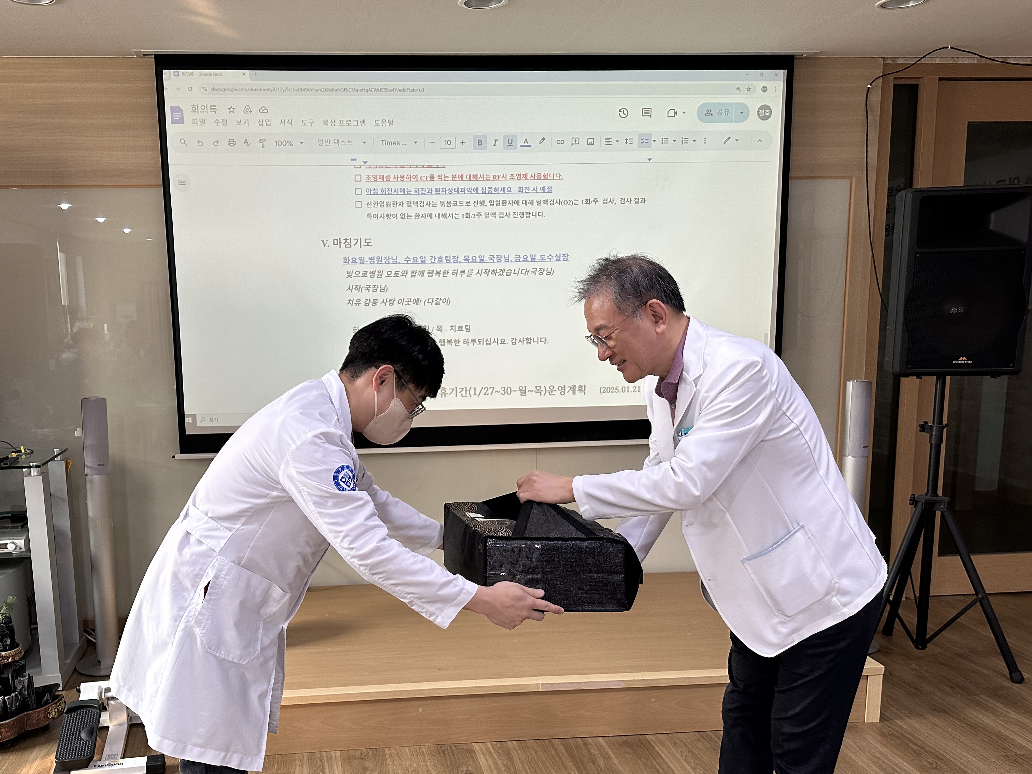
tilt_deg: -10.0
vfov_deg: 44.0
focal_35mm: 32
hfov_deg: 56.1
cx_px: 380
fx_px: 954
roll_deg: +1.3
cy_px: 461
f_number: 1.78
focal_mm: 6.86
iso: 200
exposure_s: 1/120
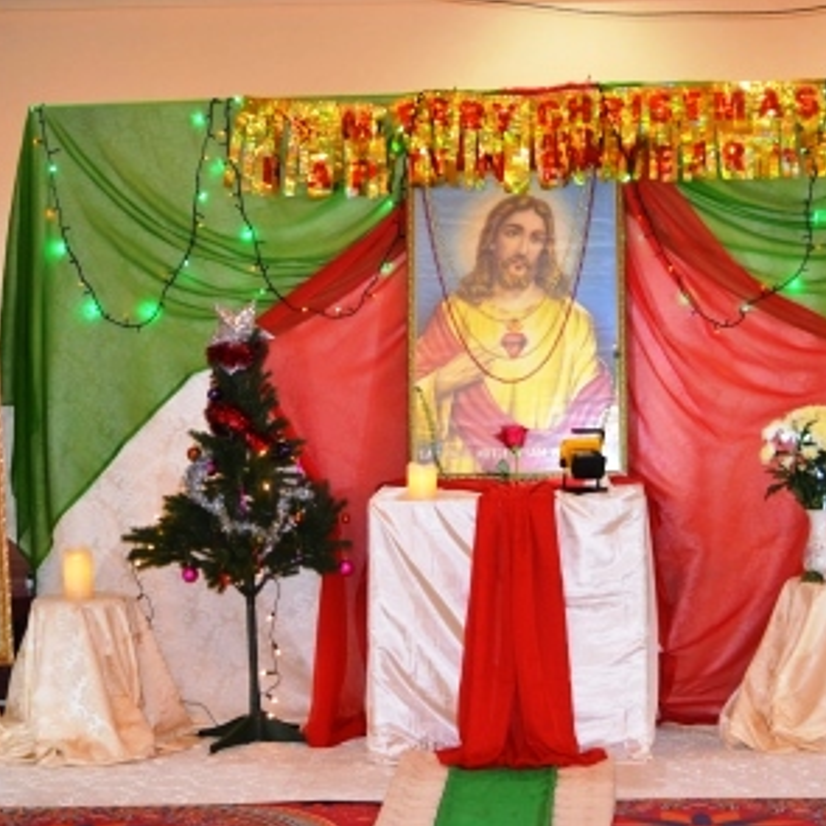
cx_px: 543
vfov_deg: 14.5
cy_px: 416
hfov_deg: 14.5
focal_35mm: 120
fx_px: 3240
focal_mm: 62
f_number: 4.5
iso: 1800
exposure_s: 1/60
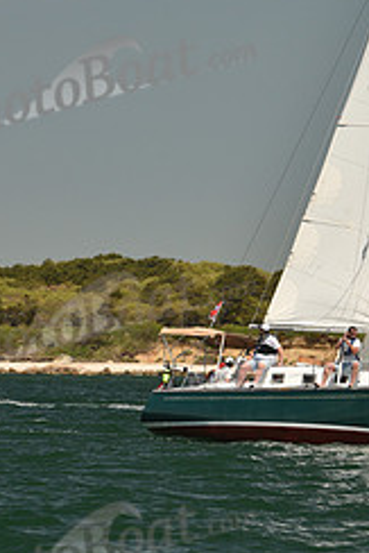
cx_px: 375
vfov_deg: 5.3
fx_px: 6018
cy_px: 170
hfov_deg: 3.5
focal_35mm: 392
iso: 250
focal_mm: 165
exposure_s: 1/800
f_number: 5.6
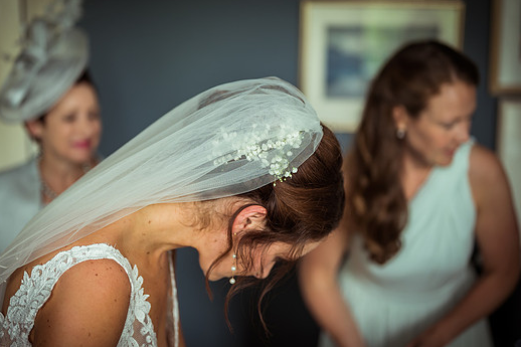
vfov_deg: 24.2
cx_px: 233
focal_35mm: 56
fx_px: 810
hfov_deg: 35.6
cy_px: 167
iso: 320
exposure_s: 1/250
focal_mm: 50
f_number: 2
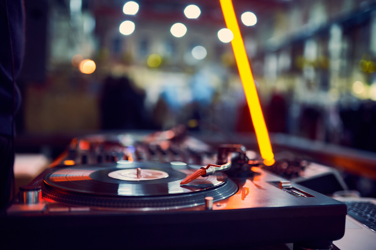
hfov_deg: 54.5
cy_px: 125
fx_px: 365
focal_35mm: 35
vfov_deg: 37.8
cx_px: 188
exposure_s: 1/80
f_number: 1.4
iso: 800
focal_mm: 35
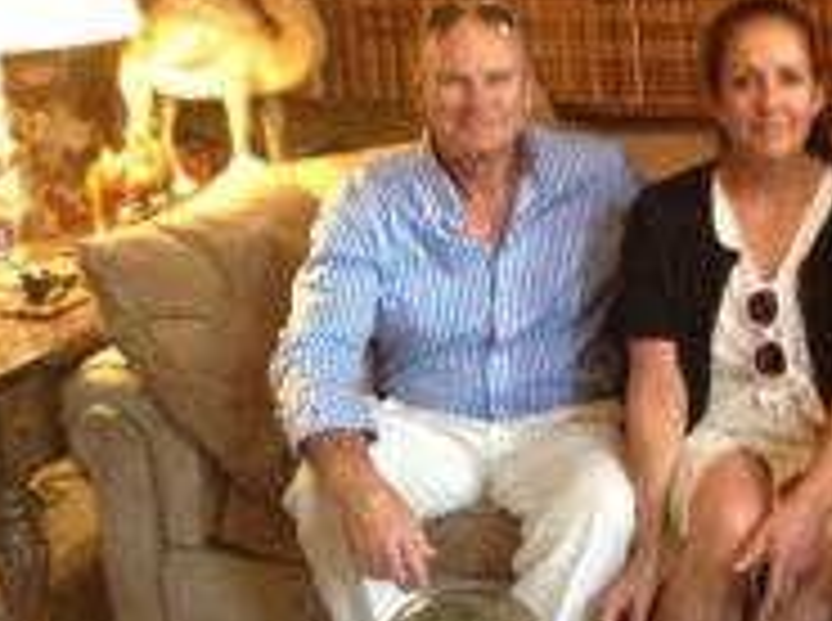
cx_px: 899
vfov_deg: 20.0
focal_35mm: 73
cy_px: 194
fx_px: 1751
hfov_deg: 25.0
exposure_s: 1/17
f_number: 2.4
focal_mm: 3.3
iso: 320
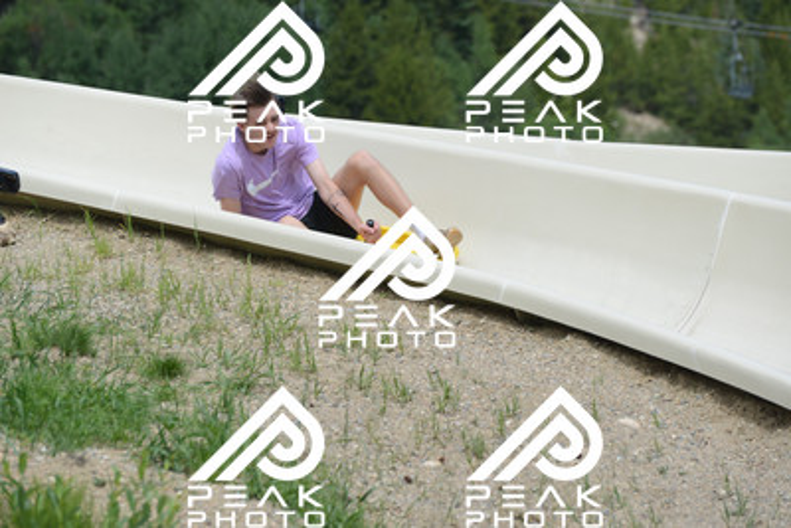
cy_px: 264
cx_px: 396
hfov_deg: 10.5
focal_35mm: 195
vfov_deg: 7.0
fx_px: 4286
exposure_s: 1/1250
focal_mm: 195
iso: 720
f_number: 6.3
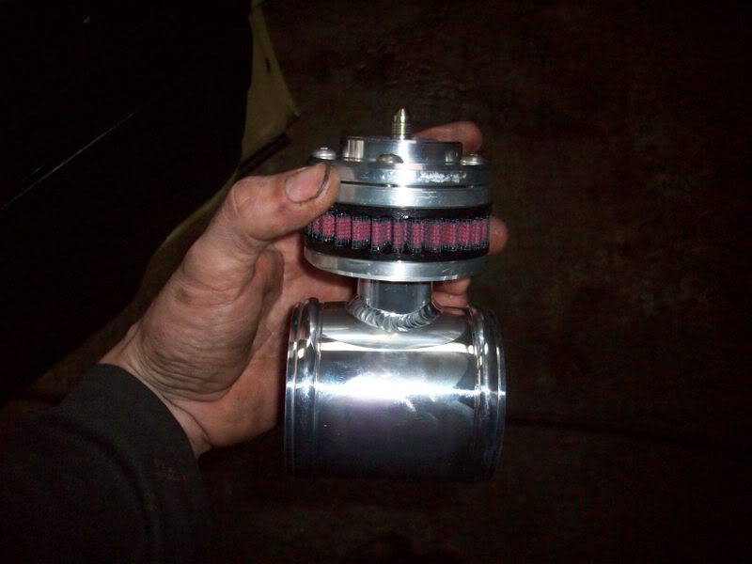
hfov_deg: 50.1
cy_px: 282
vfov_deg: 38.7
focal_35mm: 37
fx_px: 804
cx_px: 376
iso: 160
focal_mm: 6.2
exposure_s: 1/45
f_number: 2.8
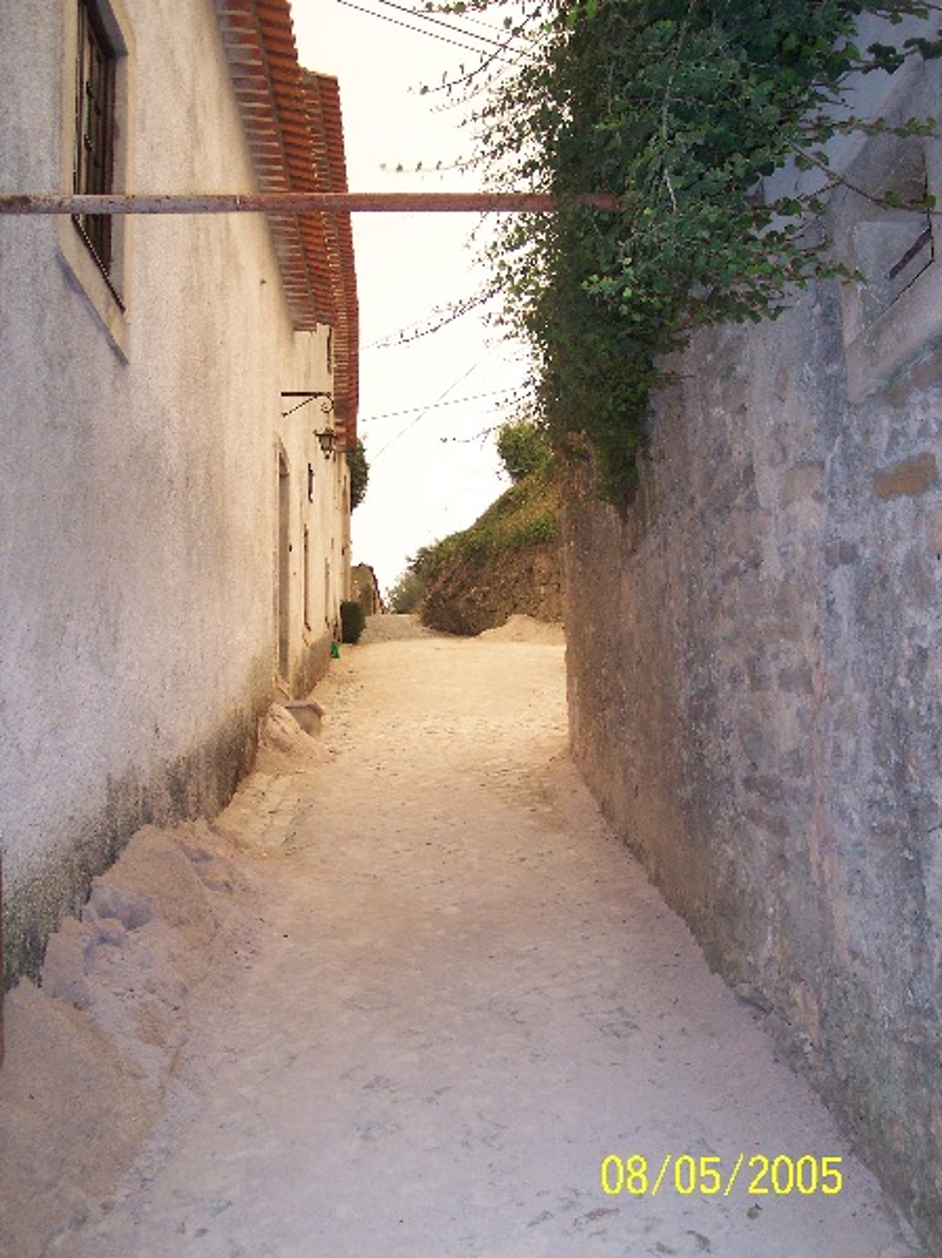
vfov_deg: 49.0
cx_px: 471
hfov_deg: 37.7
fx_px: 1381
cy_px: 629
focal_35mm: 38
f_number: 2.8
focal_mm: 8
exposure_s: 1/30
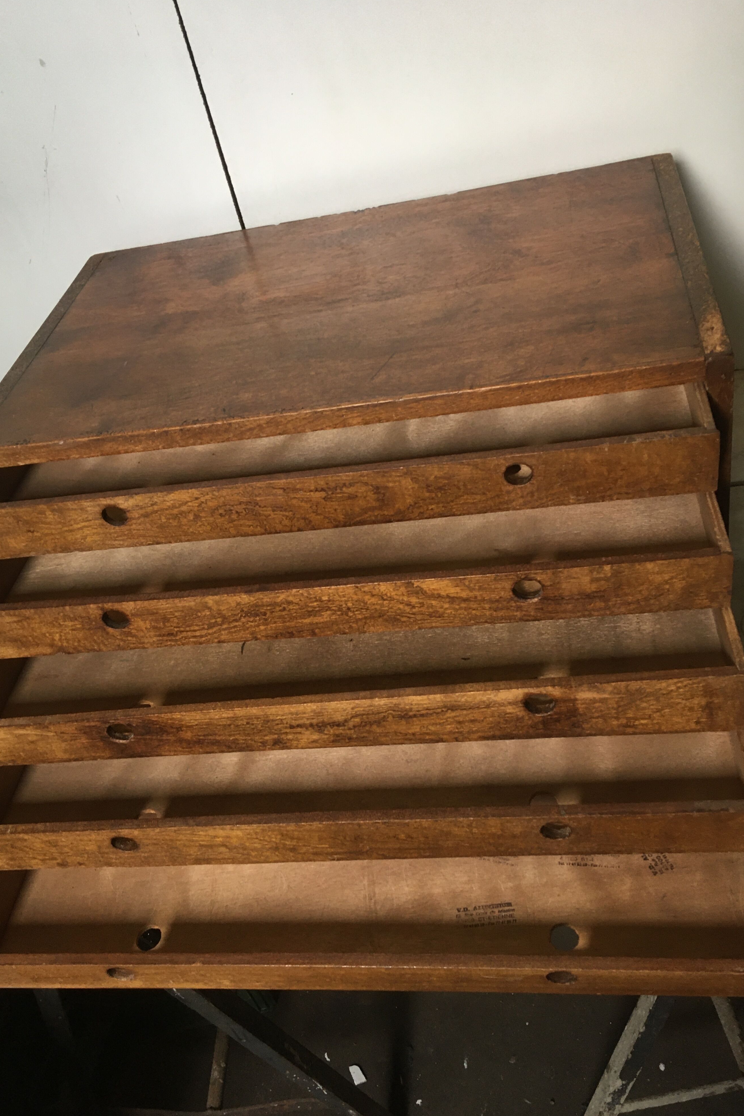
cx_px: 361
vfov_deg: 60.3
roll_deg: +15.4
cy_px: 566
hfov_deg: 42.3
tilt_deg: -42.2
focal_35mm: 31
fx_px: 961
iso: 125
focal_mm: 4.15
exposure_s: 1/33
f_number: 2.2
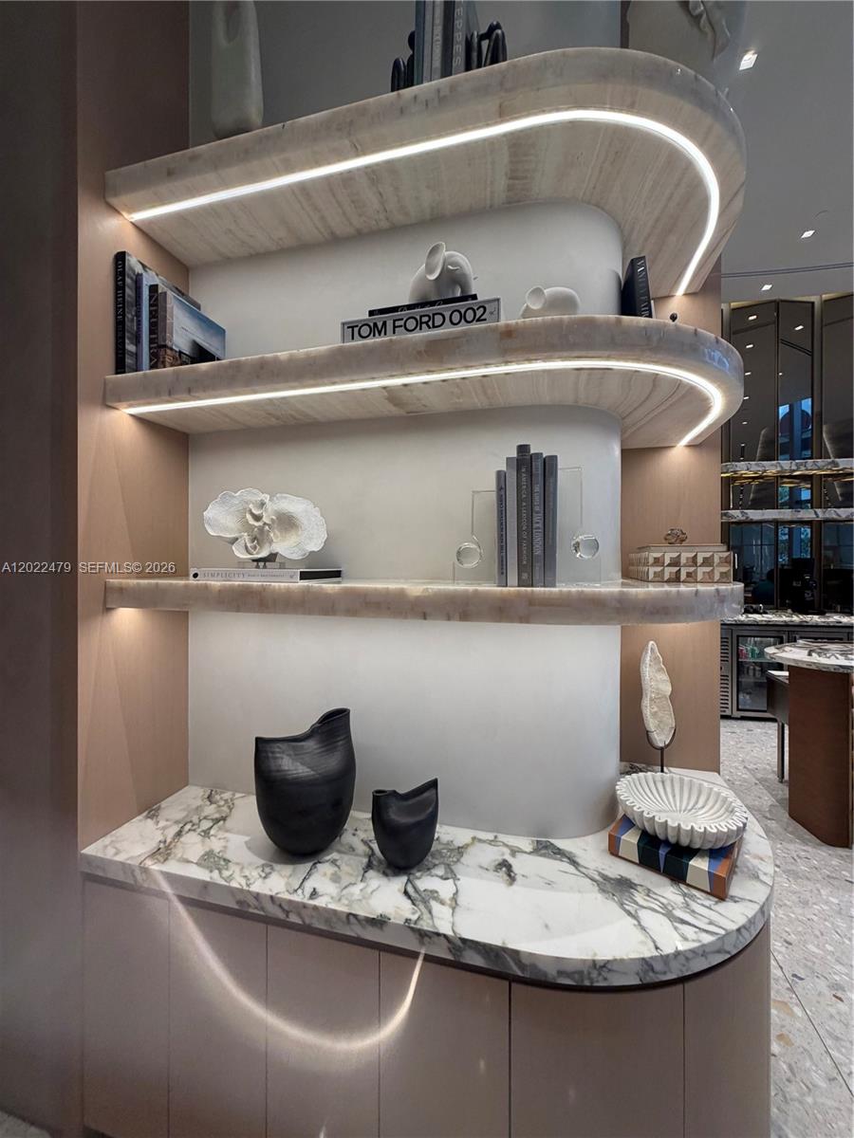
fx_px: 461
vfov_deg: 102.1
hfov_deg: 85.7
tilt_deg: -0.5
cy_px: 569
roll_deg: -0.2
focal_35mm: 14
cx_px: 427
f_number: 2.2
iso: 160
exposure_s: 1/120
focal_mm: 2.22
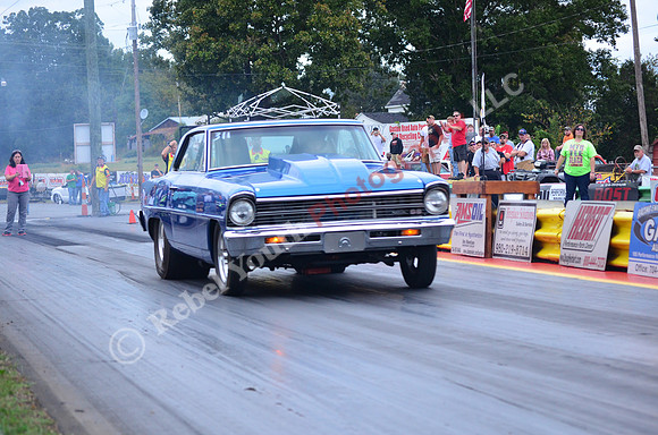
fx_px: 1806
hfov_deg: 20.7
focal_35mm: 99
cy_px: 218
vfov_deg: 13.8
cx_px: 329
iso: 1000
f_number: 4.5
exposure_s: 1/320
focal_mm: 66
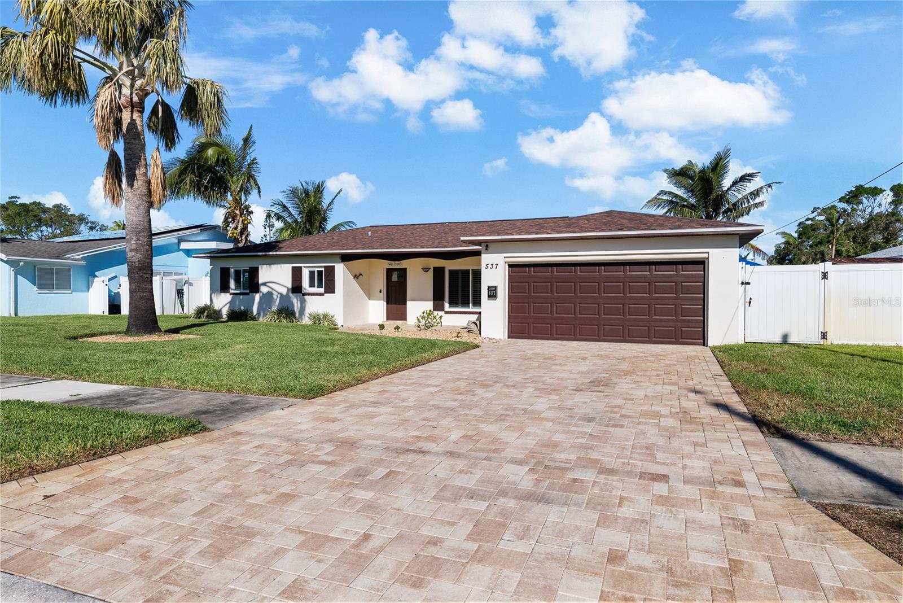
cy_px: 302
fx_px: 552
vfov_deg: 57.3
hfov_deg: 78.6
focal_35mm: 22
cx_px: 452
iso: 640
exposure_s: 1/1000
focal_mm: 22
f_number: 7.1
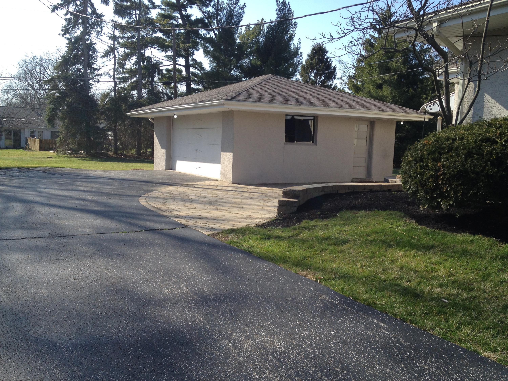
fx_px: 514
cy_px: 190
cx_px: 254
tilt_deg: -6.5
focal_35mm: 35
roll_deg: -0.2
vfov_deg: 40.7
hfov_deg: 52.6
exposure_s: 1/863
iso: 50
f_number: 2.4
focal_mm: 4.28
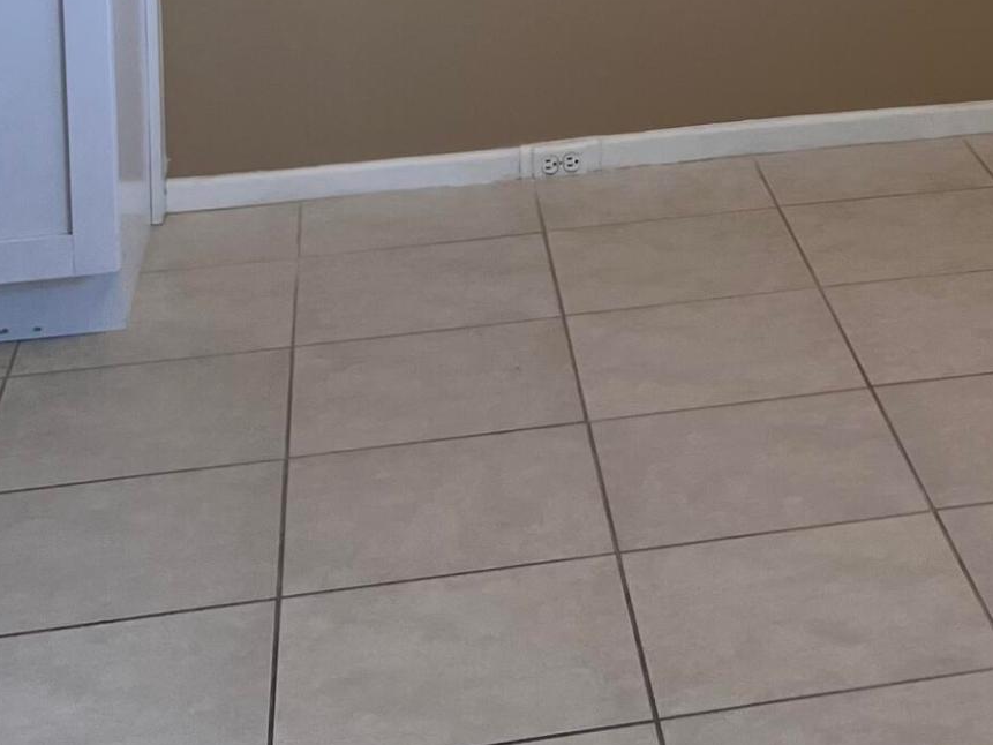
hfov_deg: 21.5
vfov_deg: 15.4
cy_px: -429
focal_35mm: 87
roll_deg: +0.5
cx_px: 1045
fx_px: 2496
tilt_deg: -5.3
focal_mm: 5.7
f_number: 1.5
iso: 64
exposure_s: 1/120
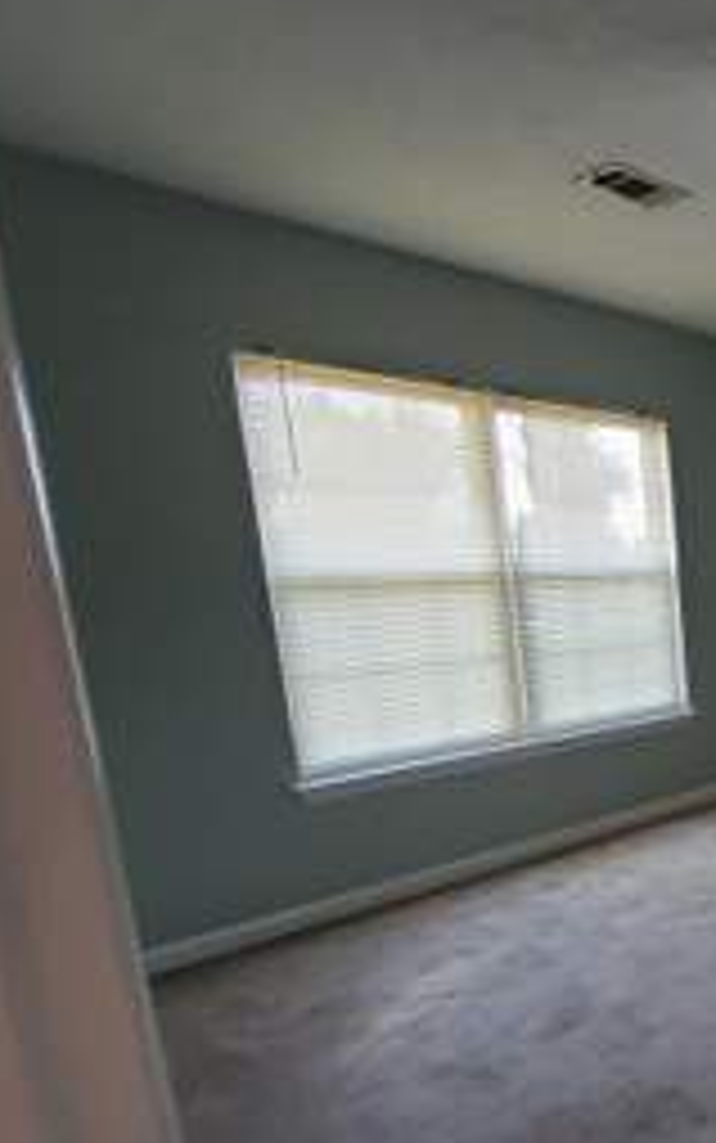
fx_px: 811
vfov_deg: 68.9
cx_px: 959
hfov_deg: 33.1
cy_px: 738
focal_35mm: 26
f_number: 2.2
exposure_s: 1/50
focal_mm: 1.13
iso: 160
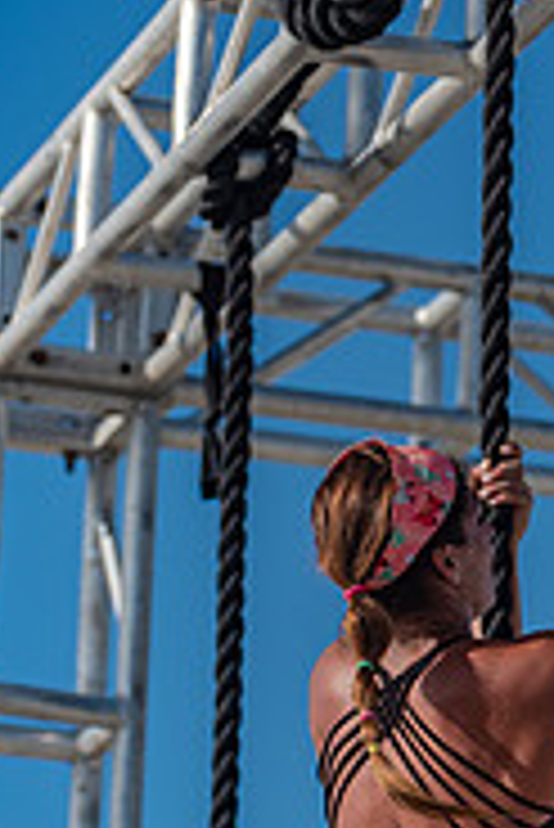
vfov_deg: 8.3
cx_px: 428
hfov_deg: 5.5
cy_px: 400
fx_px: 5737
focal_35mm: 249
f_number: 2.8
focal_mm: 102
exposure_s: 1/4000
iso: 250
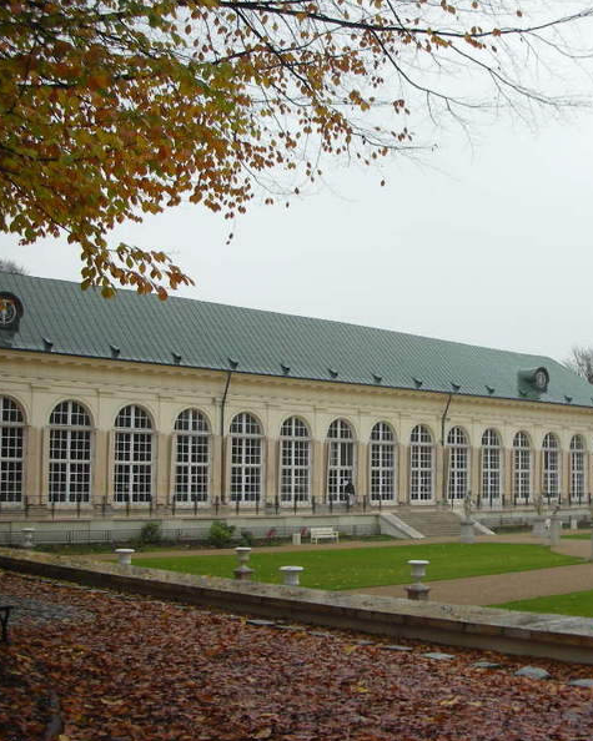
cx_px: 371
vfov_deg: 40.3
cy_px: 370
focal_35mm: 46
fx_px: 1009
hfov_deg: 32.6
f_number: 3
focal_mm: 5.8
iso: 66
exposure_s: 1/30
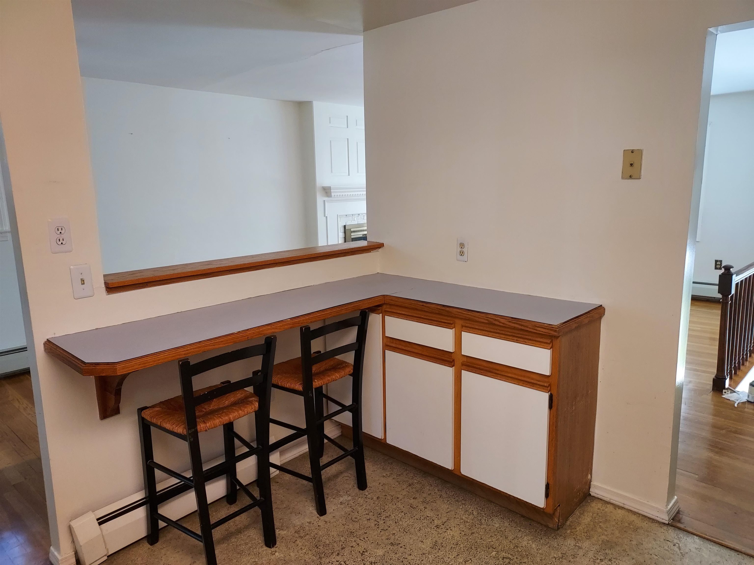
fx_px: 523
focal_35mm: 24
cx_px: 377
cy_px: 282
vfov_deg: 56.8
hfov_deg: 71.6
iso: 160
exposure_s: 1/60
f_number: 1.8
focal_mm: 4.6
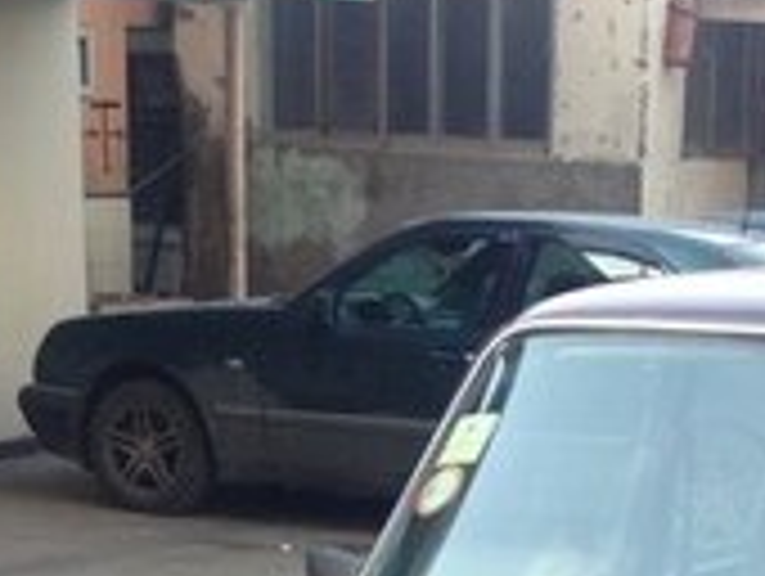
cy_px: 1046
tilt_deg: -19.3
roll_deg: -2.1
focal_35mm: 128
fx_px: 2833
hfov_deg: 15.3
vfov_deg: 10.8
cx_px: 634
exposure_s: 1/160
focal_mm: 4.12
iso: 50
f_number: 2.4
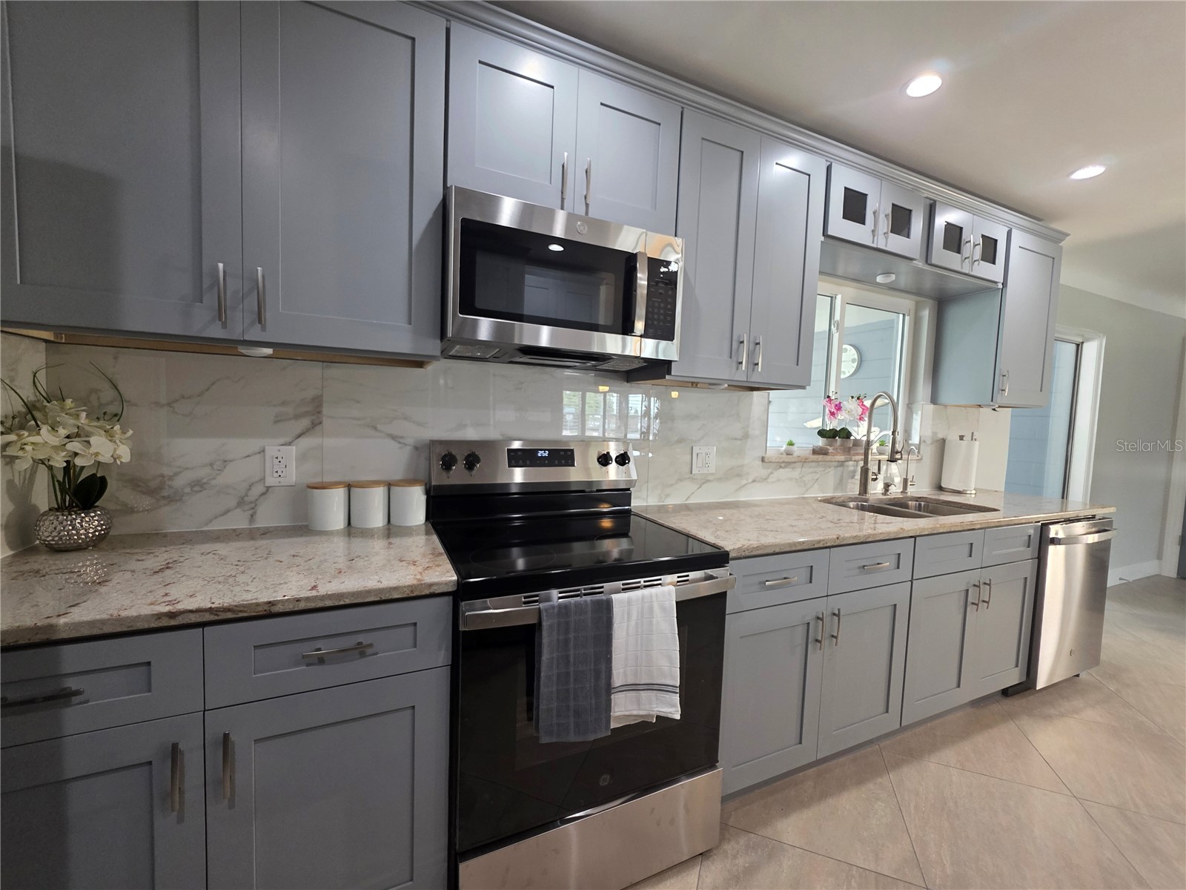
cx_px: 593
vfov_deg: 89.9
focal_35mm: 13
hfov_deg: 106.2
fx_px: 445
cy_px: 445
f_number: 1.9
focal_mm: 2.2
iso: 320
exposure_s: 1/120
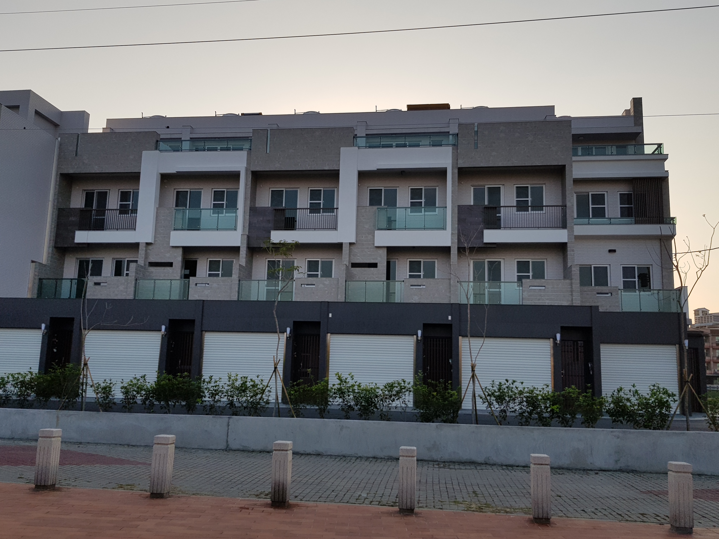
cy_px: 270
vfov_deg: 53.1
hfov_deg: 67.3
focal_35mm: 26
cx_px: 360
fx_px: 540
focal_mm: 4.3
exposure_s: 1/1560
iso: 40
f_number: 1.7
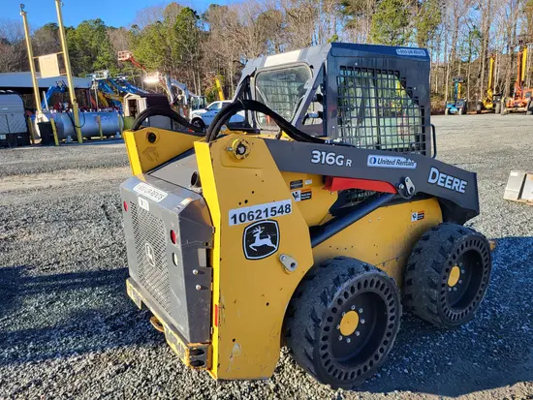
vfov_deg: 53.1
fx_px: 401
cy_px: 200
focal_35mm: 26
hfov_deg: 67.3
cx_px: 266
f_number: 1.8
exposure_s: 1/659
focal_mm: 5.4
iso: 40
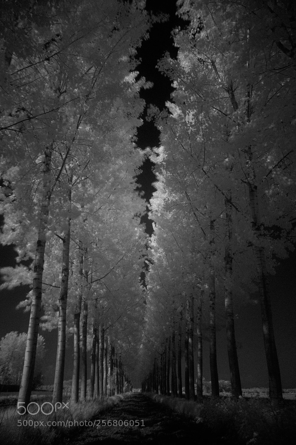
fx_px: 345
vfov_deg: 65.5
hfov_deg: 46.4
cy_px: 222
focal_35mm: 28
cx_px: 148
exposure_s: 3.7
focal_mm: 18.5
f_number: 3.5
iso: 800
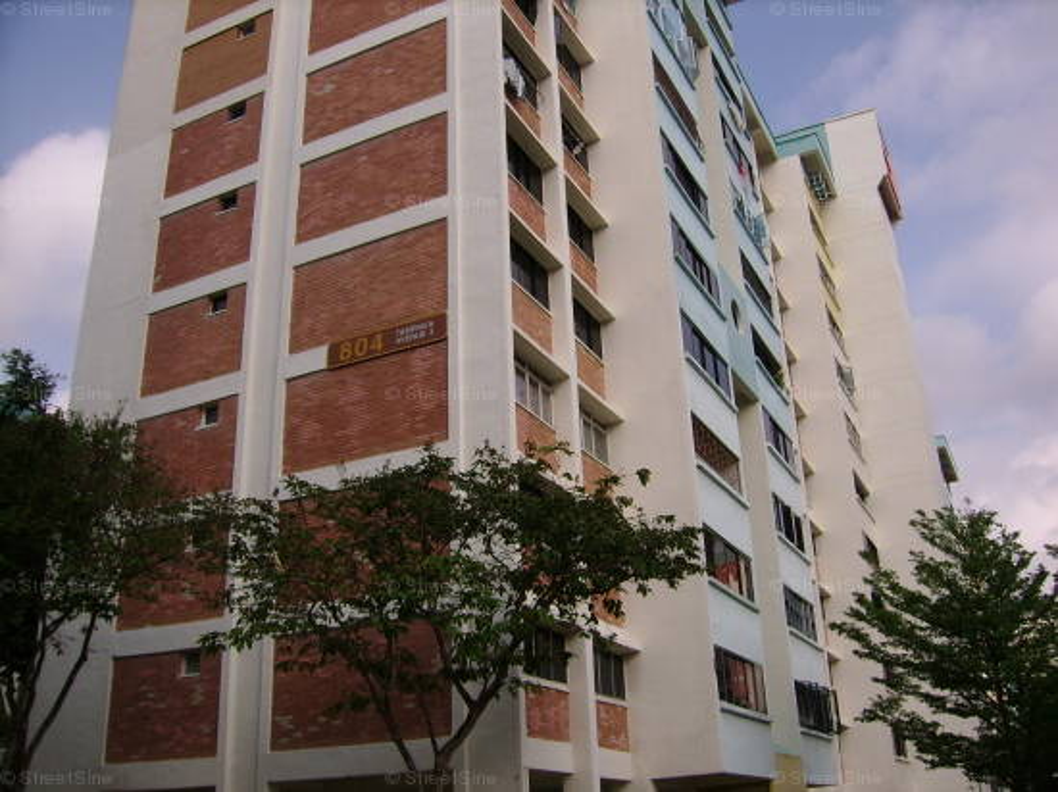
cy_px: 396
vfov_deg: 40.7
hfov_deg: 52.6
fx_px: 1069
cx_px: 529
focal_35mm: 35
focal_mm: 5.95
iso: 50
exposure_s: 1/545
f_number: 5.8
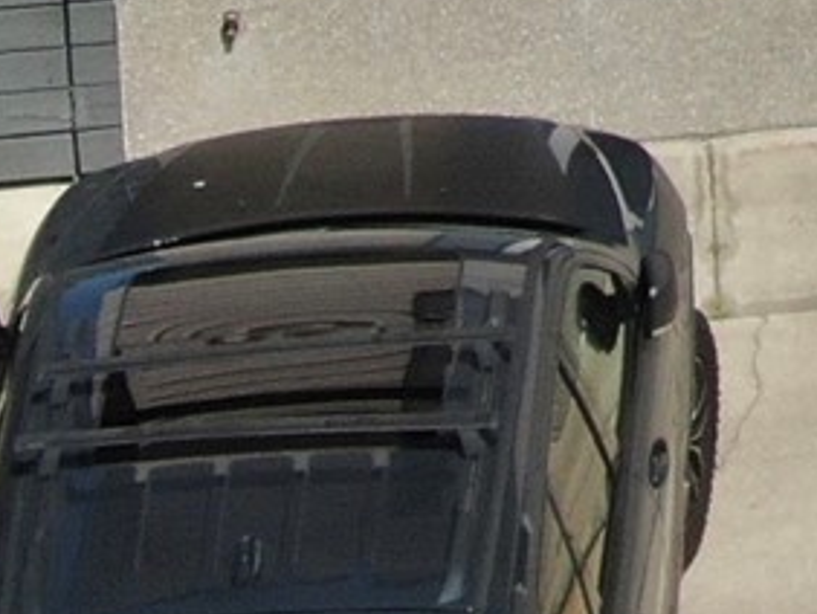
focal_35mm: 299
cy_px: -1389
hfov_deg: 6.3
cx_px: 1899
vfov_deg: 4.7
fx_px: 7063
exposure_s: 1/1600
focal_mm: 7.71
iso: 100
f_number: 3.6
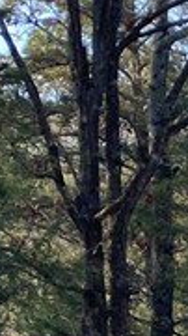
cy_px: 478
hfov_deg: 6.7
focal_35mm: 161
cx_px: 605
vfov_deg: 12.8
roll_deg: +2.8
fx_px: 1430
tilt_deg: -6.6
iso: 32
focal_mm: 4.25
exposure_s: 1/858
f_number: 1.8
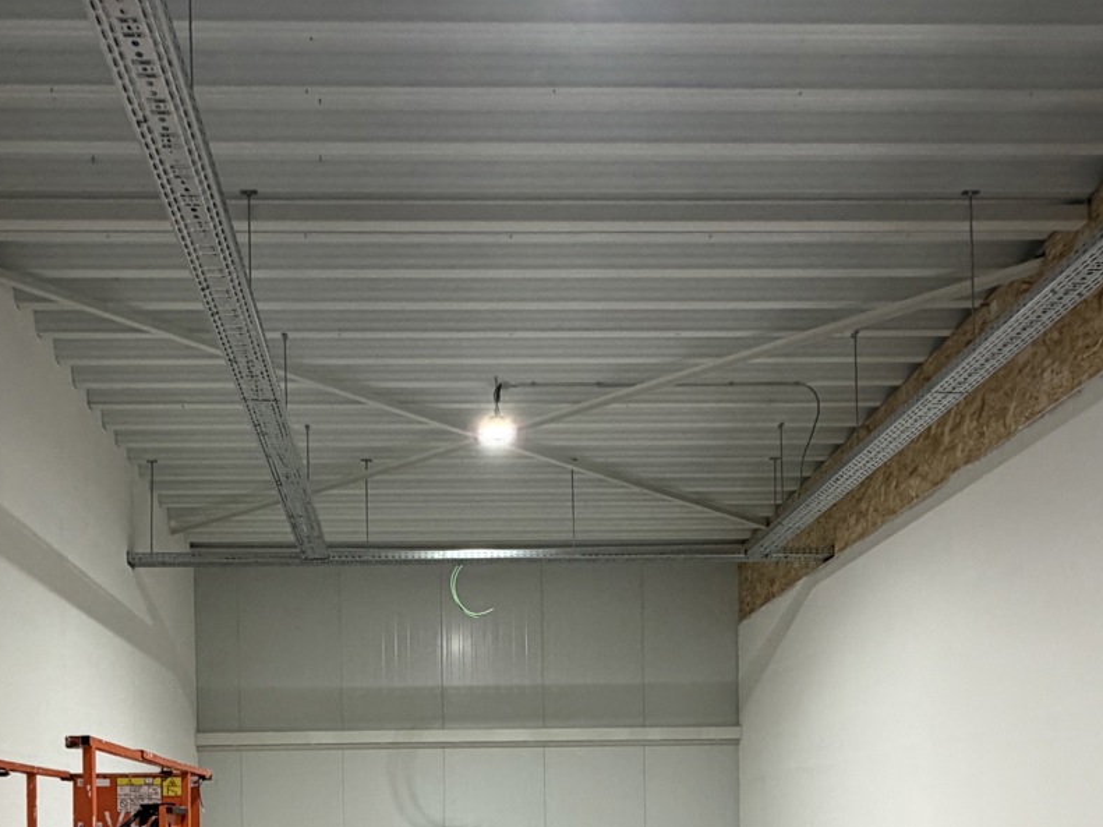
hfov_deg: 53.7
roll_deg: +2.2
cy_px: 858
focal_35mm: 34
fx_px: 1083
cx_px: 459
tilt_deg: -0.1
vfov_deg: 36.7
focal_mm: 2.22
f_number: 2.2
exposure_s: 1/121
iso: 250
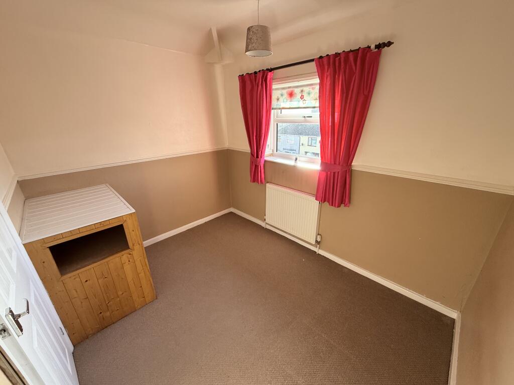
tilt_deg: -19.8
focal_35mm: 14
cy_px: 192
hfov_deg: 102.1
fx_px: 208
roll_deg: +1.5
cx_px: 257
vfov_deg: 85.7
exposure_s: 1/121
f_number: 2.2
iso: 200
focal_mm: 2.22
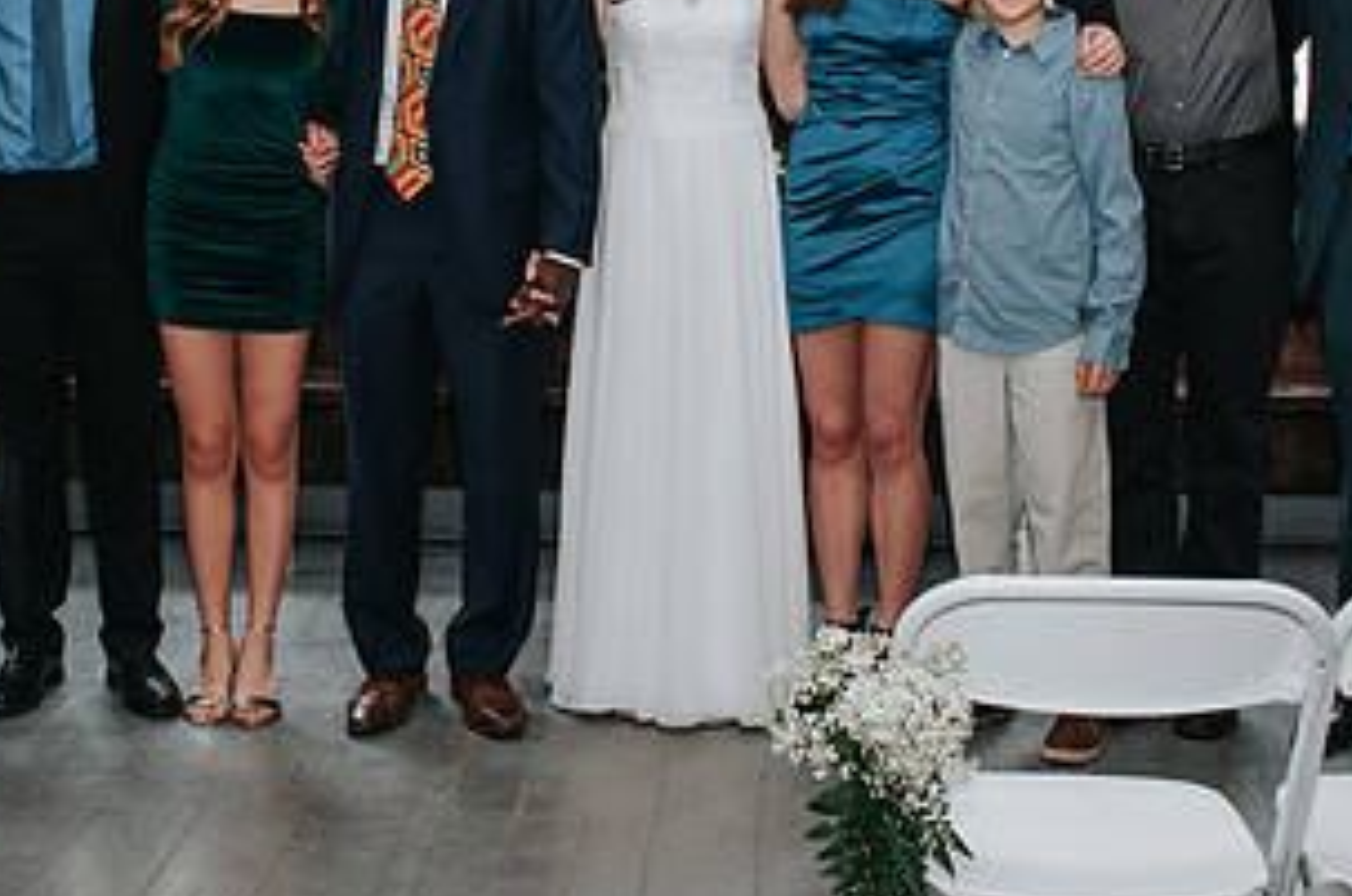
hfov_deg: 27.7
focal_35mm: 73
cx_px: 617
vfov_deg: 18.5
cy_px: 195
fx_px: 2737
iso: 1000
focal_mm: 35
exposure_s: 1/200
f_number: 4.5
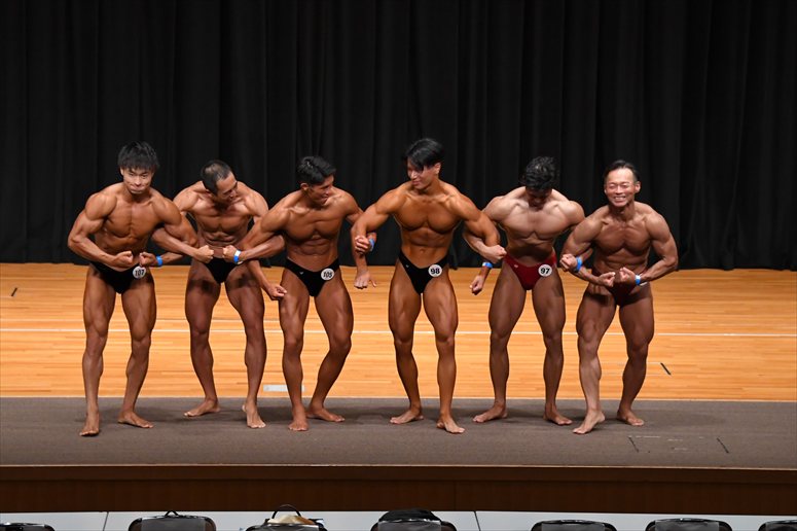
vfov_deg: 9.1
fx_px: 3319
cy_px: 266
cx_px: 398
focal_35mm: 150
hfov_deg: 13.7
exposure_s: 1/400
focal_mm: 100
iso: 4000
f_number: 5.6
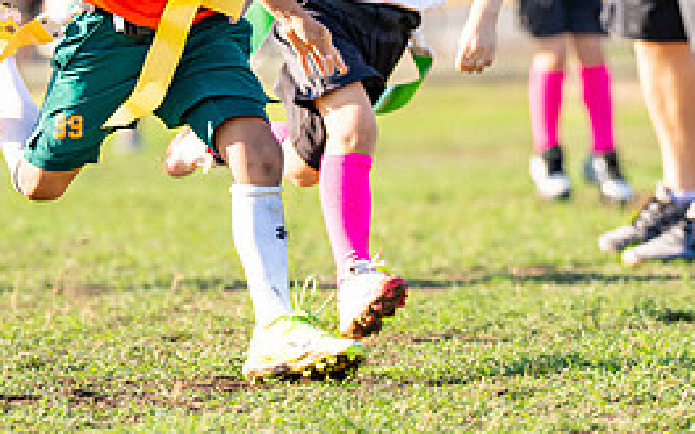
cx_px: 326
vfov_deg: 3.4
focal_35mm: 384
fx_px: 7273
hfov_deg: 5.5
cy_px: 16
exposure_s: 1/1600
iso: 250
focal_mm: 132
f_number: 2.8
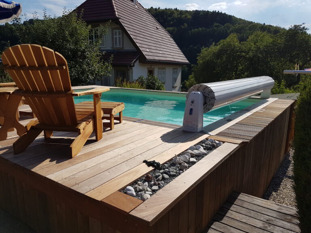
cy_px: 116
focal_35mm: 26
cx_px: 156
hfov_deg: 67.3
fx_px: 234
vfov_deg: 53.1
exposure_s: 1/4288
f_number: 1.7
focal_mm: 4.2
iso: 40
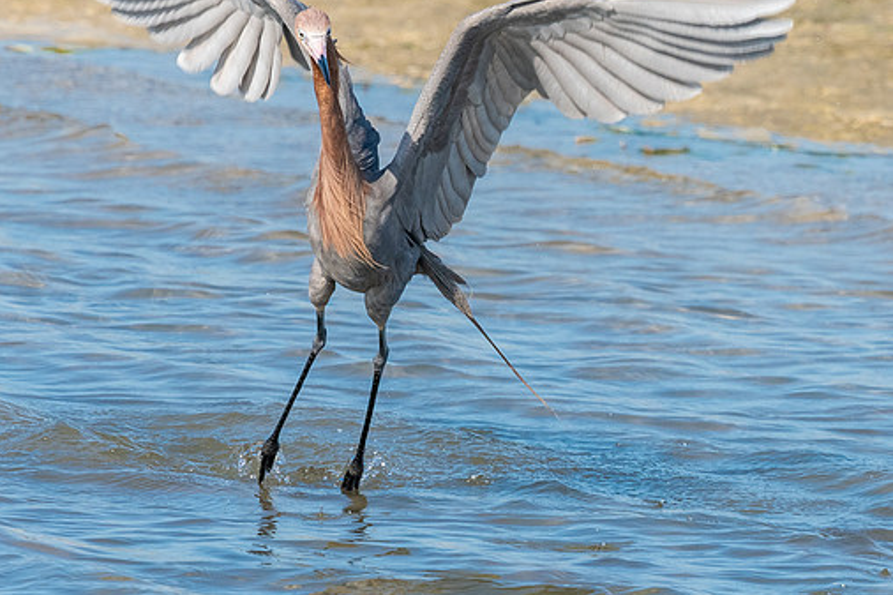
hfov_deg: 1.8
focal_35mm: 1126
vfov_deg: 1.2
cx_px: 796
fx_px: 27920
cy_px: 451
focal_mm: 420
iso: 500
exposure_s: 1/1600
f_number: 8
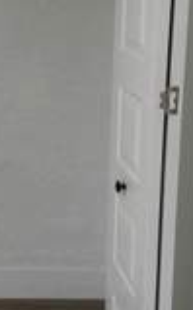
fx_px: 650
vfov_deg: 26.7
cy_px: 117
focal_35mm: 77
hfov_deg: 16.7
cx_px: 19
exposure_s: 1/60
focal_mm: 6.76
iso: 125
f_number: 1.78
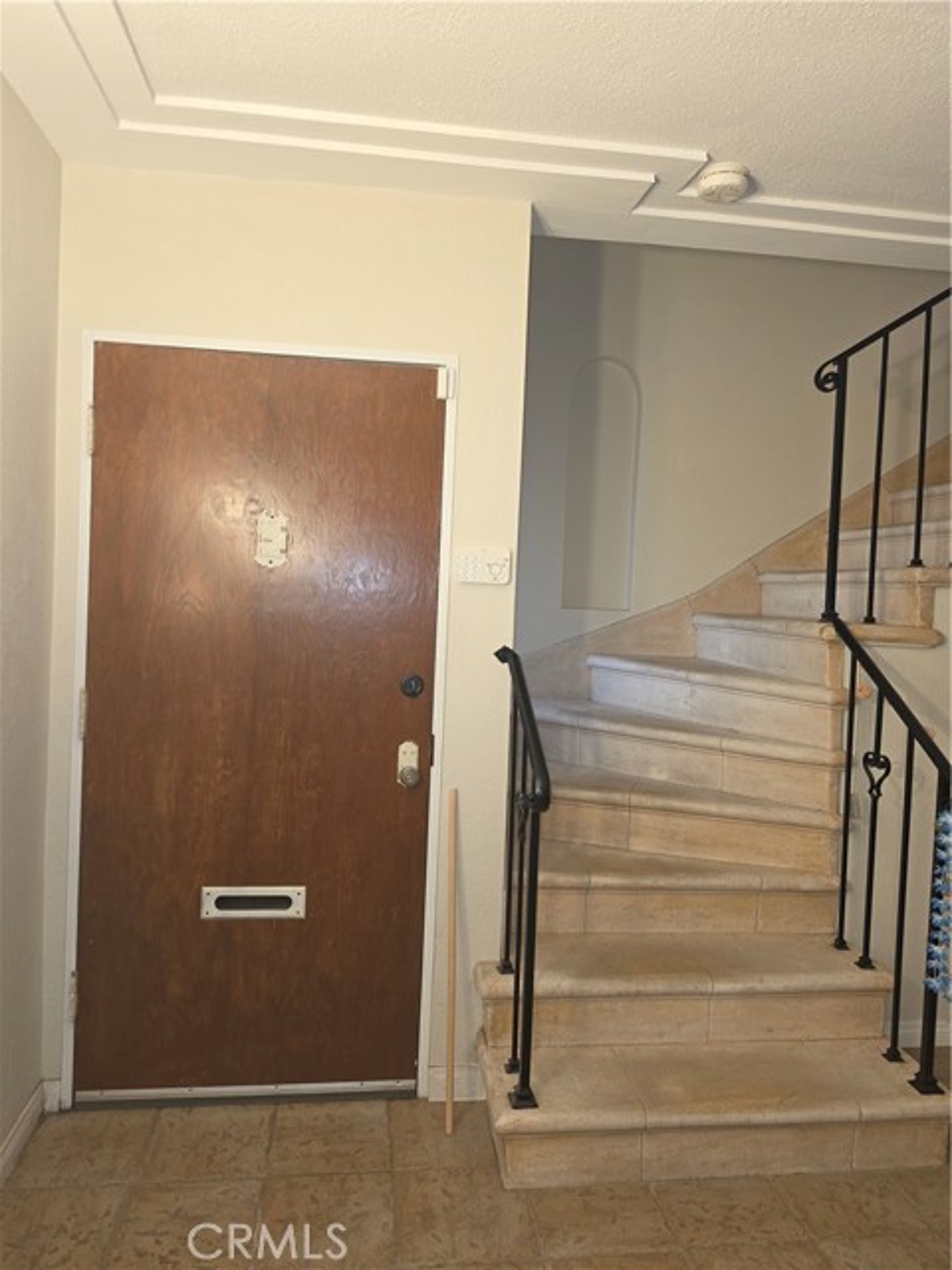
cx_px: 476
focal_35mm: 23
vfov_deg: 73.9
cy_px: 635
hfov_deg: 58.9
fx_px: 843
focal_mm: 6.5
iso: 64
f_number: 1.4
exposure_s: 1/40
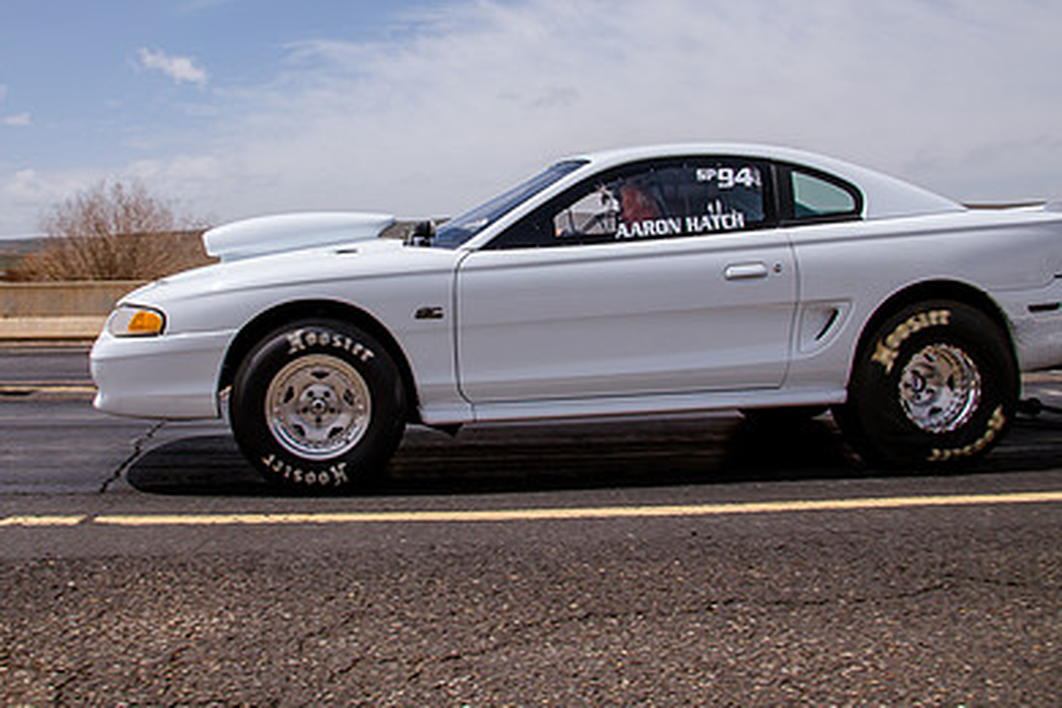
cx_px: 432
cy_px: 261
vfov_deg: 36.6
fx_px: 1062
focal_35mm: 36
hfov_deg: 52.8
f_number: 10
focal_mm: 24
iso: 200
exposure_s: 1/500
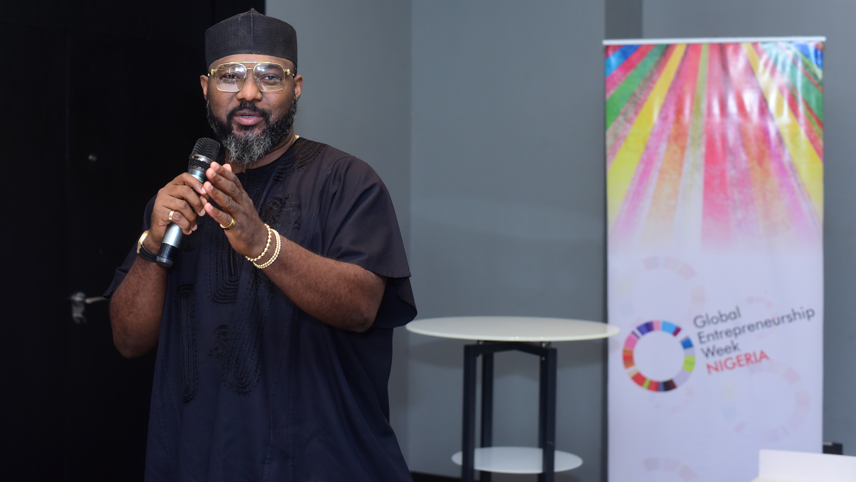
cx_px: 361
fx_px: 1385
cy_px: 169
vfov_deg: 19.7
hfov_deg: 34.3
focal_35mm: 61
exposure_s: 1/160
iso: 1250
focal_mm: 50
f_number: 4
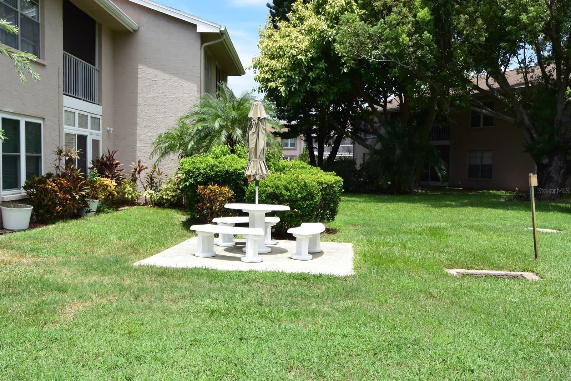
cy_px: 190
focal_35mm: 35
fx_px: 555
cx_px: 286
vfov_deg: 37.9
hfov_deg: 54.4
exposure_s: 1/400
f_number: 5.6
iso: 160
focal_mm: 13
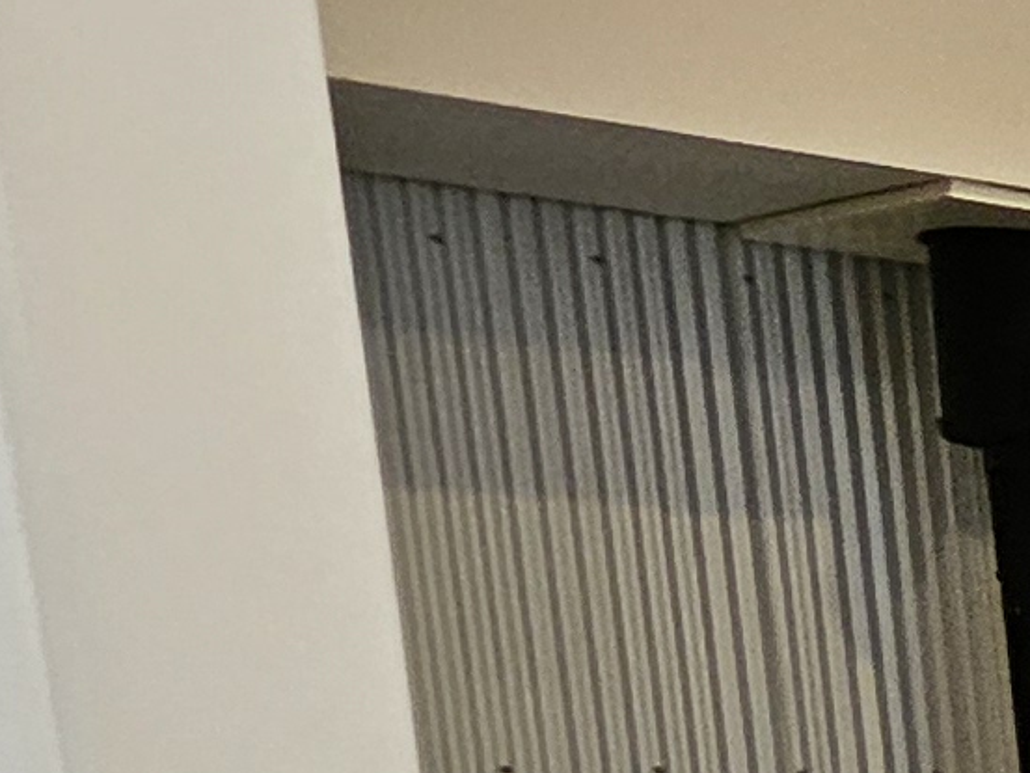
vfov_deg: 14.3
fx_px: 2798
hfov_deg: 11.1
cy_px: 1300
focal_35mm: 94
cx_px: 3176
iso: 125
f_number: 2.2
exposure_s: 1/50
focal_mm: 1.7
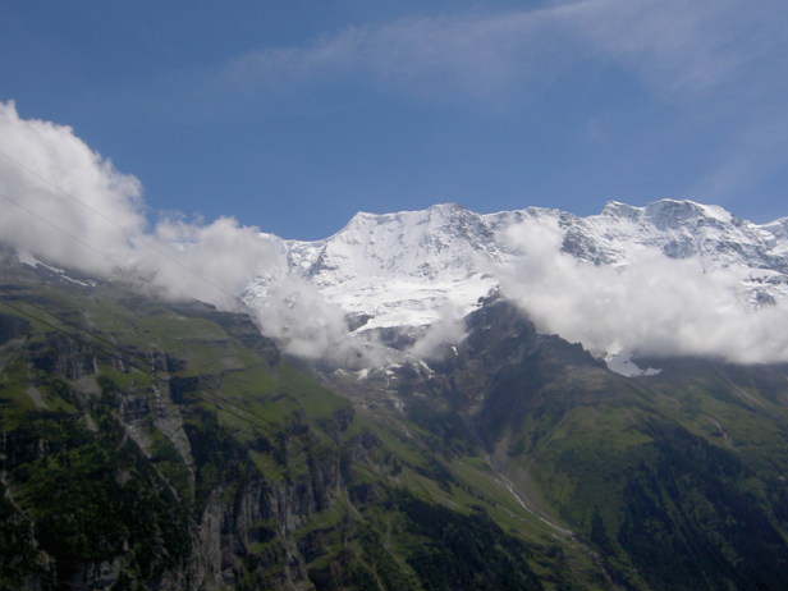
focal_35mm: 40
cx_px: 422
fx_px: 911
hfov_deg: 46.8
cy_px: 296
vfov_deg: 36.0
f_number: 4.7
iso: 50
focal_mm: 5.6
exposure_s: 1/1000
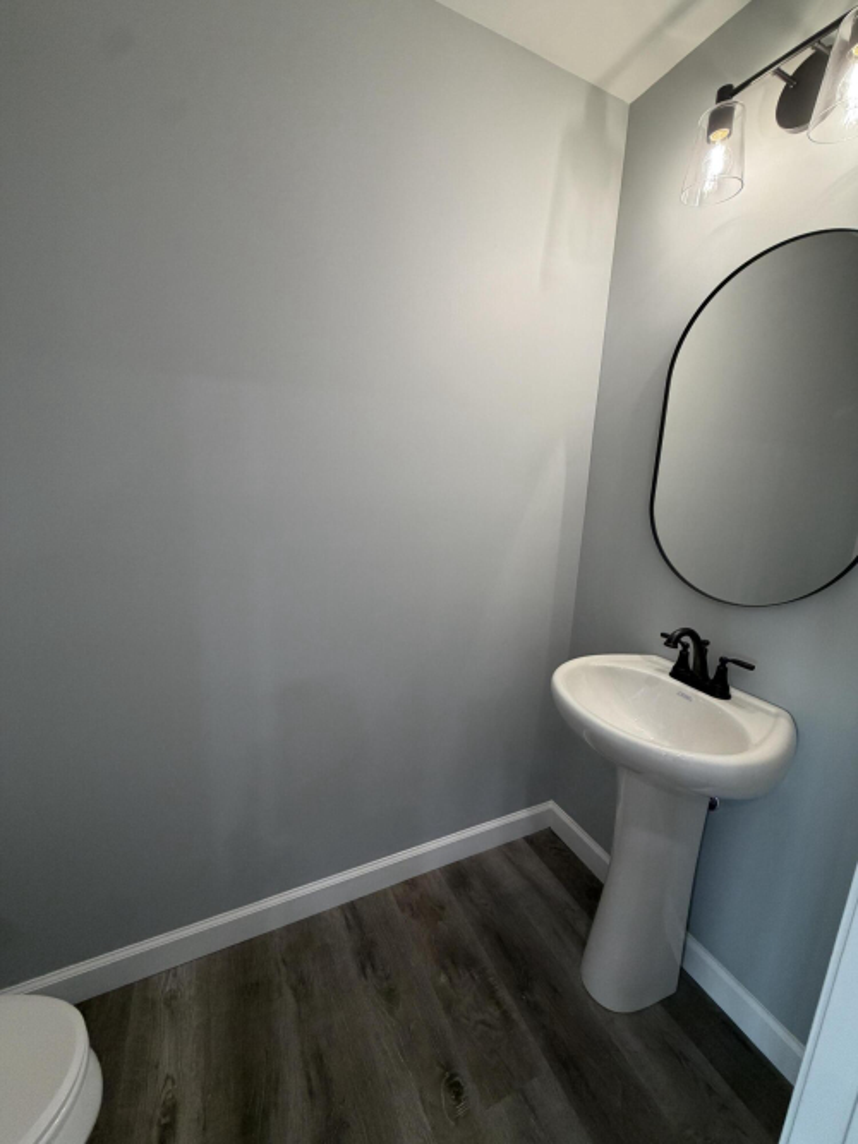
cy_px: 572
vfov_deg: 102.1
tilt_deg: -13.5
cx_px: 429
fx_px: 463
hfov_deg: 85.7
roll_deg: -2.7
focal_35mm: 14
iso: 250
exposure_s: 1/120
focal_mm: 2.22
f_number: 2.2
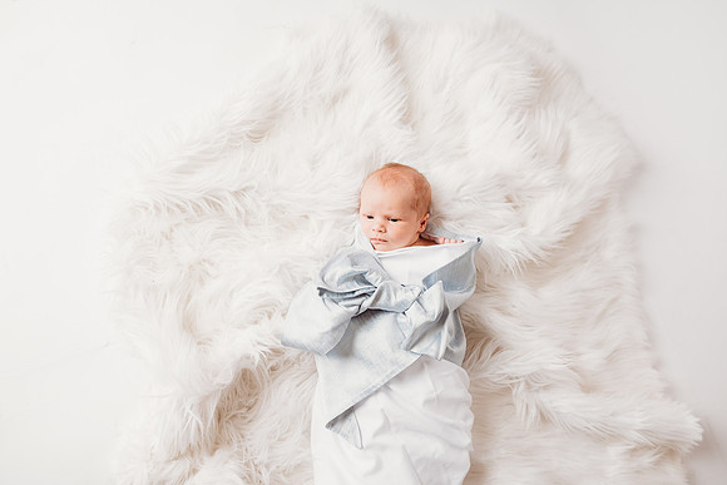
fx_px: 485
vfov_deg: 53.2
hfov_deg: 73.7
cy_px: 242
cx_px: 364
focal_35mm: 24
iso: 100
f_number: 4
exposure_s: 1/200
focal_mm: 24
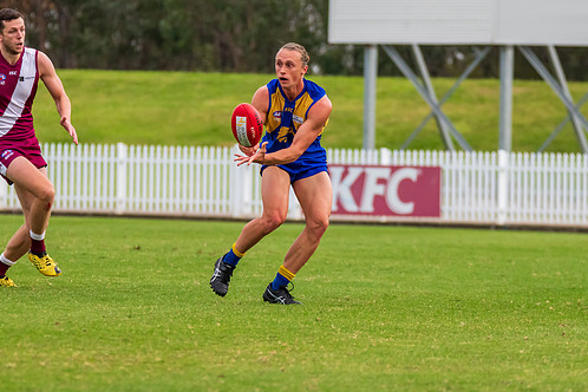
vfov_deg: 2.7
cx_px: 292
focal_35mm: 511
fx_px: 8346
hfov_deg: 4.0
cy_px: 182
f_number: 6
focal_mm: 300
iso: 1000
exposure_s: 1/1250
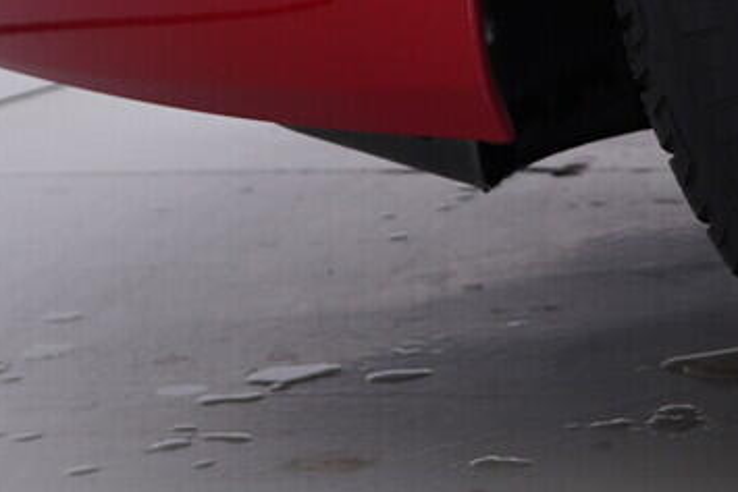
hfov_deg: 12.6
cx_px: 1389
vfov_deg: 9.2
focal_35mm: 146
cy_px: -237
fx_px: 2994
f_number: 4
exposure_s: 1/80
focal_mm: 24
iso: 125
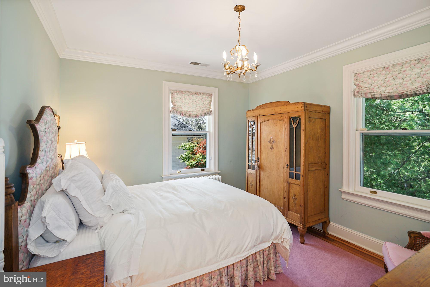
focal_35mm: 16
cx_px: 215
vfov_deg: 73.7
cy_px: 144
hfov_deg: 96.7
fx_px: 191
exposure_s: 1/4
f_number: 8
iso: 200
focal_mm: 16
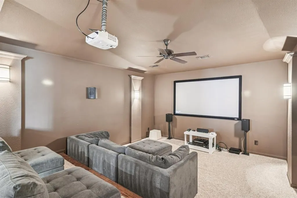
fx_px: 140
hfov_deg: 93.3
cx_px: 148
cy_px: 99
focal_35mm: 17
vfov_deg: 70.4
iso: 400
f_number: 8
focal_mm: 17
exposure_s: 4
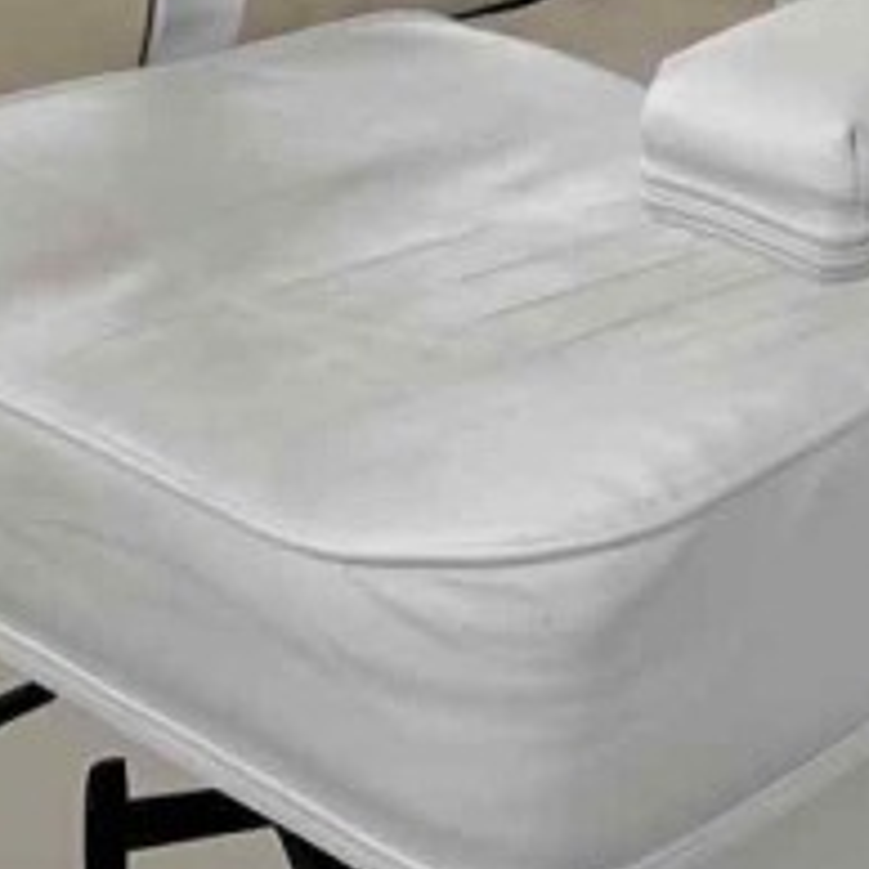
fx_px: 2897
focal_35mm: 102
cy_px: -421
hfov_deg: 15.5
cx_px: 1357
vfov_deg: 15.7
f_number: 1.8
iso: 20
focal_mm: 3.99
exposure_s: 1/585
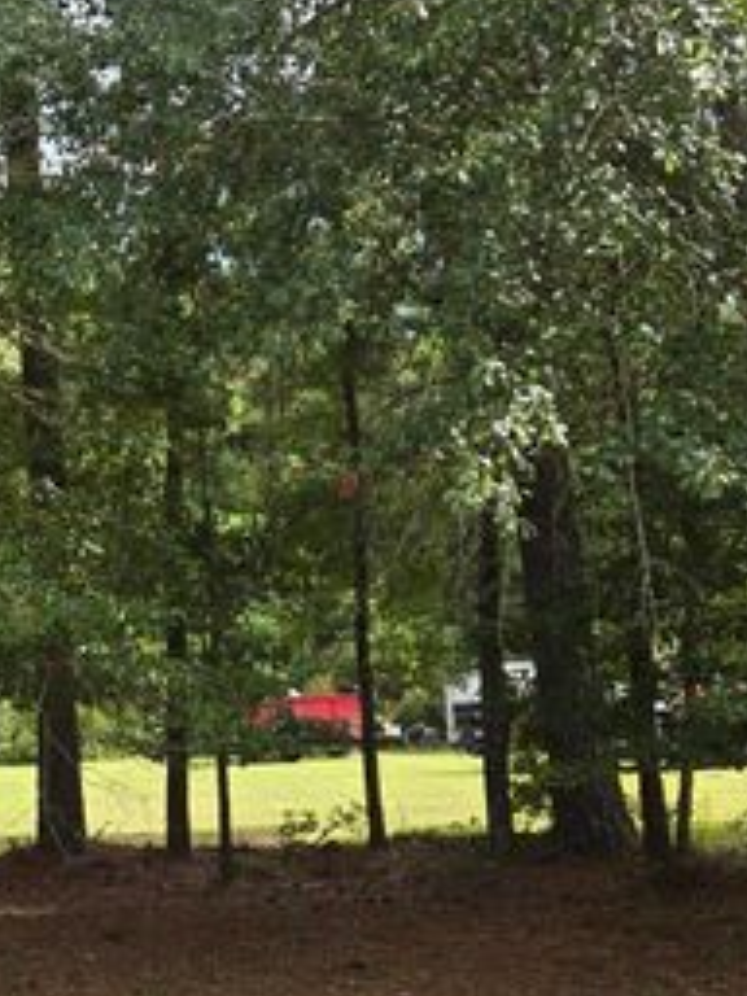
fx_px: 1726
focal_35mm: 60
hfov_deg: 22.8
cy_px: 624
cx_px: -105
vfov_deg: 32.0
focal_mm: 5.4
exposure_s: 1/355
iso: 25
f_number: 1.8
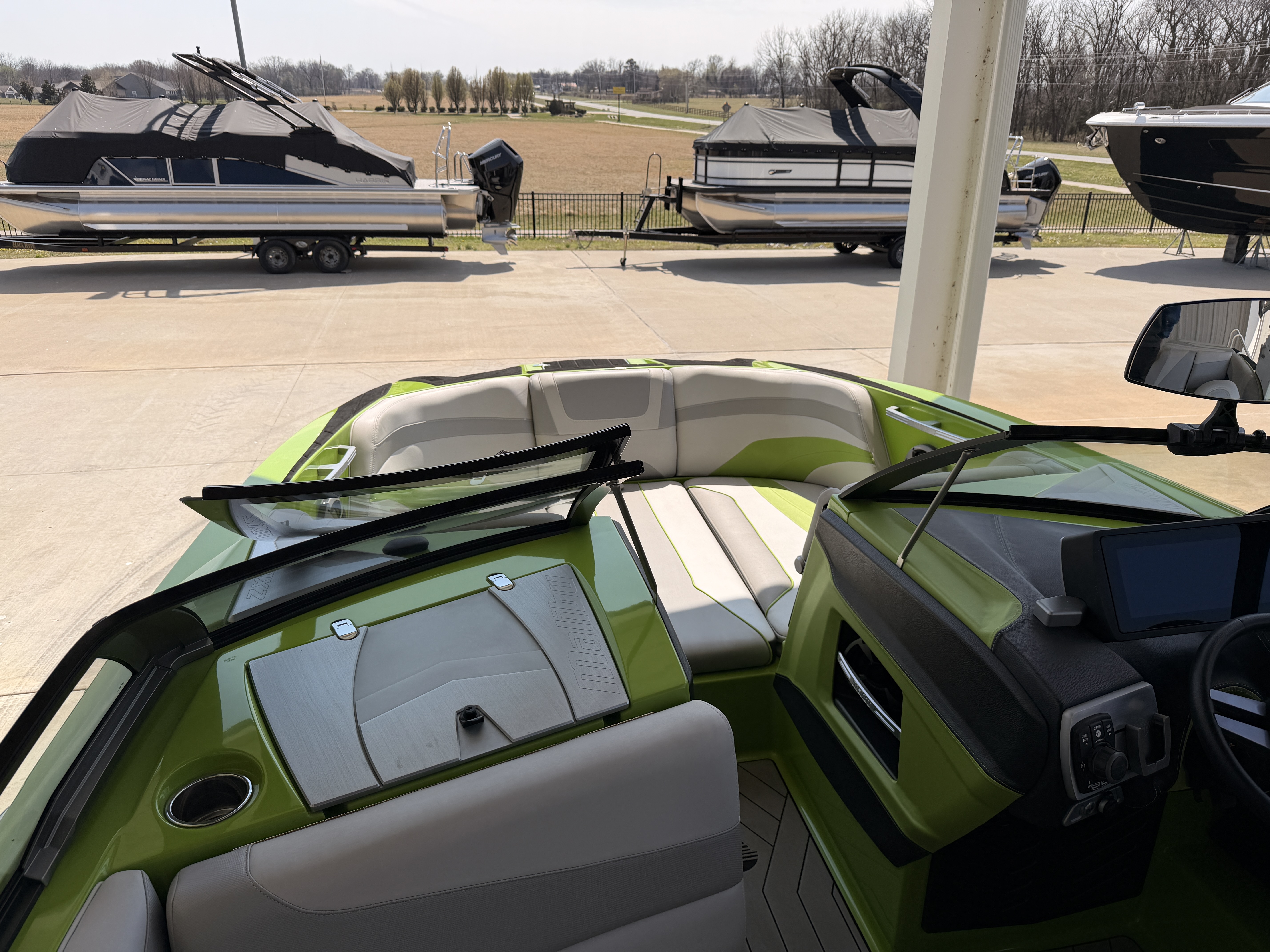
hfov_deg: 71.6
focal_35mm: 24
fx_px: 881
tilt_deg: -23.2
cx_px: 635
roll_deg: -0.7
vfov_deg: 56.8
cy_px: 476
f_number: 1.78
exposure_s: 1/6711
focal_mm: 6.76
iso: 80
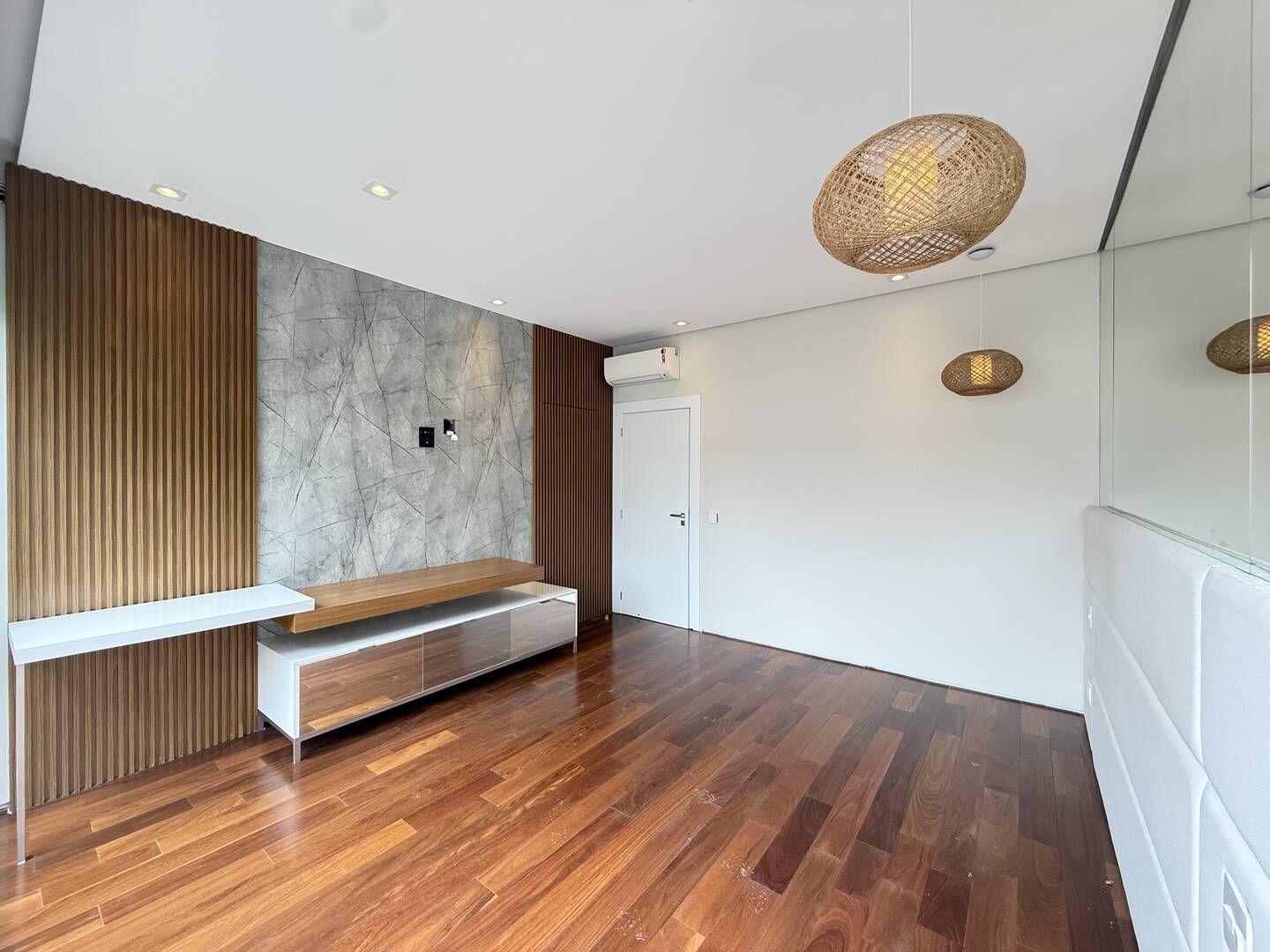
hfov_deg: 102.1
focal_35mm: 14
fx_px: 514
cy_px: 476
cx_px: 635
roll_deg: -0.2
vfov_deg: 85.7
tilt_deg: +0.3
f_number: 2.2
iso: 80
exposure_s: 1/120
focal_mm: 2.22
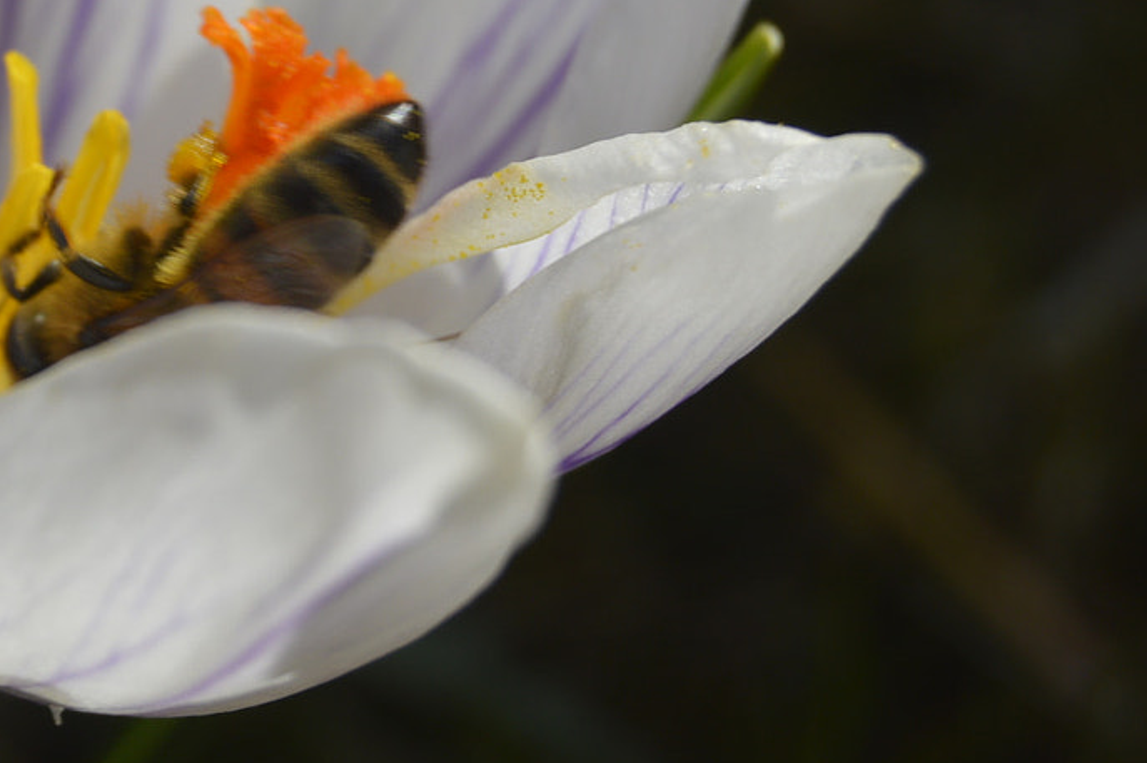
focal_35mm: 192
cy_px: 135
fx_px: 6118
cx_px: 200
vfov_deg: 7.1
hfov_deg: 10.7
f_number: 8
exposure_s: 1/250
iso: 100
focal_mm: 55
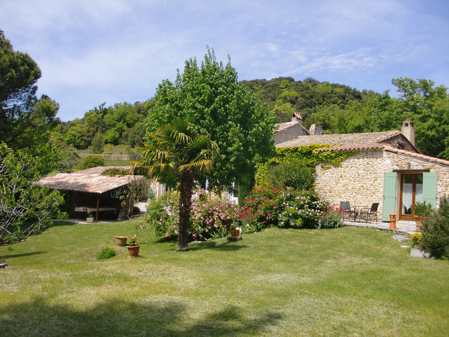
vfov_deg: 39.7
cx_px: 224
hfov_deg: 51.4
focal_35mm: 36
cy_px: 168
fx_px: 467
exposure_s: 1/160
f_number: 7.9
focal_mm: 6.3
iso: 64
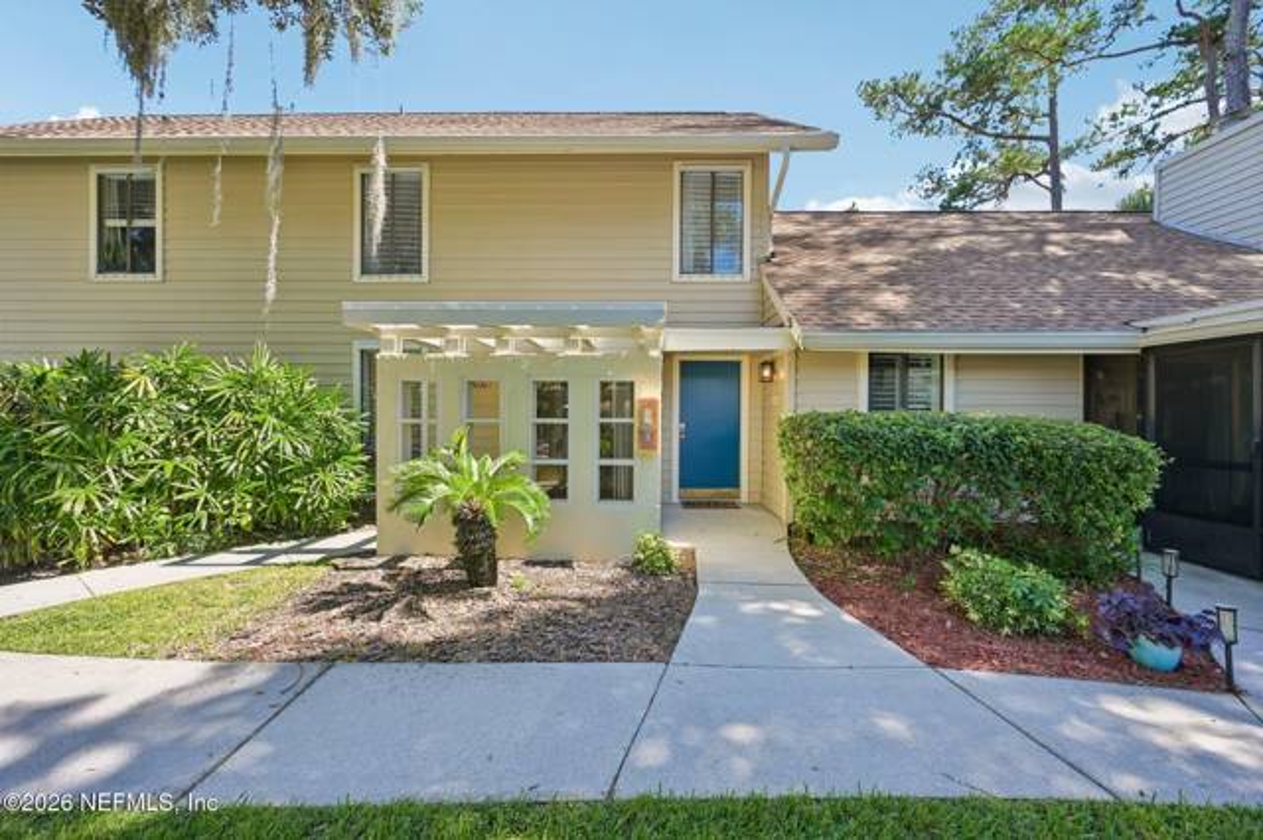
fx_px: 491
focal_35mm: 14
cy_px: 420
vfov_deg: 81.1
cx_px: 632
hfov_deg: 104.3
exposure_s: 1/30
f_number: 8
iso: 100
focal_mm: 14
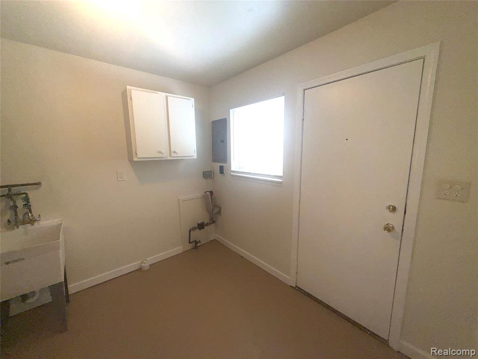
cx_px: 239
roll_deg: +0.7
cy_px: 180
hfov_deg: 102.1
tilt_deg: -8.0
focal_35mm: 14
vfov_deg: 85.7
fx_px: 193
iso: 16
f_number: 2.2
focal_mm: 2.22
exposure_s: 1/143
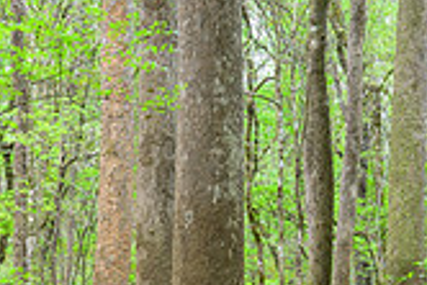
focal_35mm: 181
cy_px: 422
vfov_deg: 7.5
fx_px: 2149
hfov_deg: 11.0
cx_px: -177
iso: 640
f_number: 14
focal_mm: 51
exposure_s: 1/40
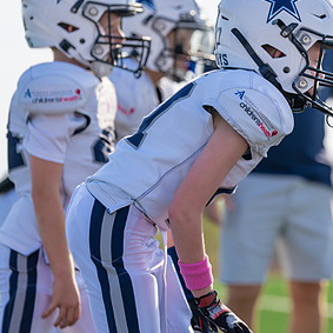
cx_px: 261
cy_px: 109
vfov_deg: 6.2
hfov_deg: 6.2
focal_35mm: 284
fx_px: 3091
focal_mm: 163
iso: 100
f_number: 2.8
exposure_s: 1/2000
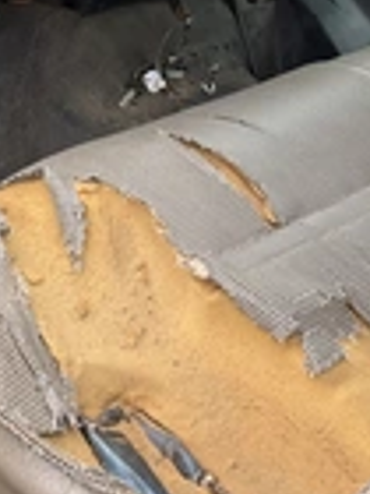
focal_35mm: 83
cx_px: 148
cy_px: 49
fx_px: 1183
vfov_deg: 23.0
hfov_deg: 17.8
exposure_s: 1/122
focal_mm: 3
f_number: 1.8
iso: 32
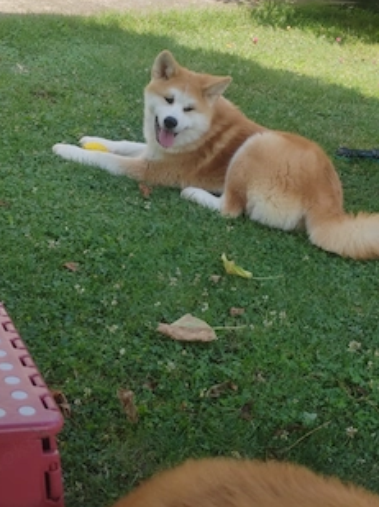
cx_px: 195
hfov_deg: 21.0
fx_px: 1024
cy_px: 222
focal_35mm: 70
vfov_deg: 27.8
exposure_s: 1/580
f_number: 1.9
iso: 100
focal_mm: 5.52
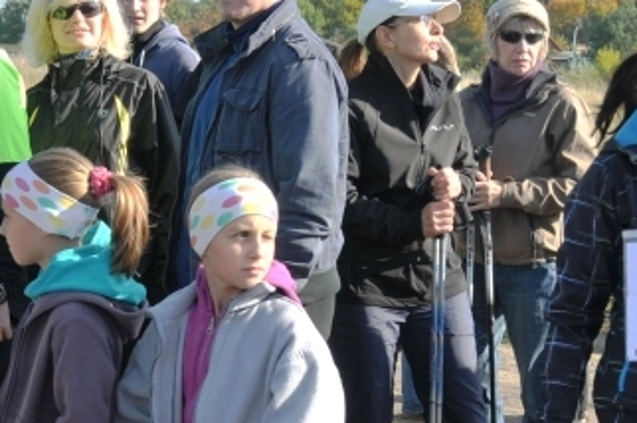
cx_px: 142
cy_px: 267
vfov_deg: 13.0
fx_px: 1856
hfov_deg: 19.3
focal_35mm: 105
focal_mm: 22
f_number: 5.6
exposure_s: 1/400
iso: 200
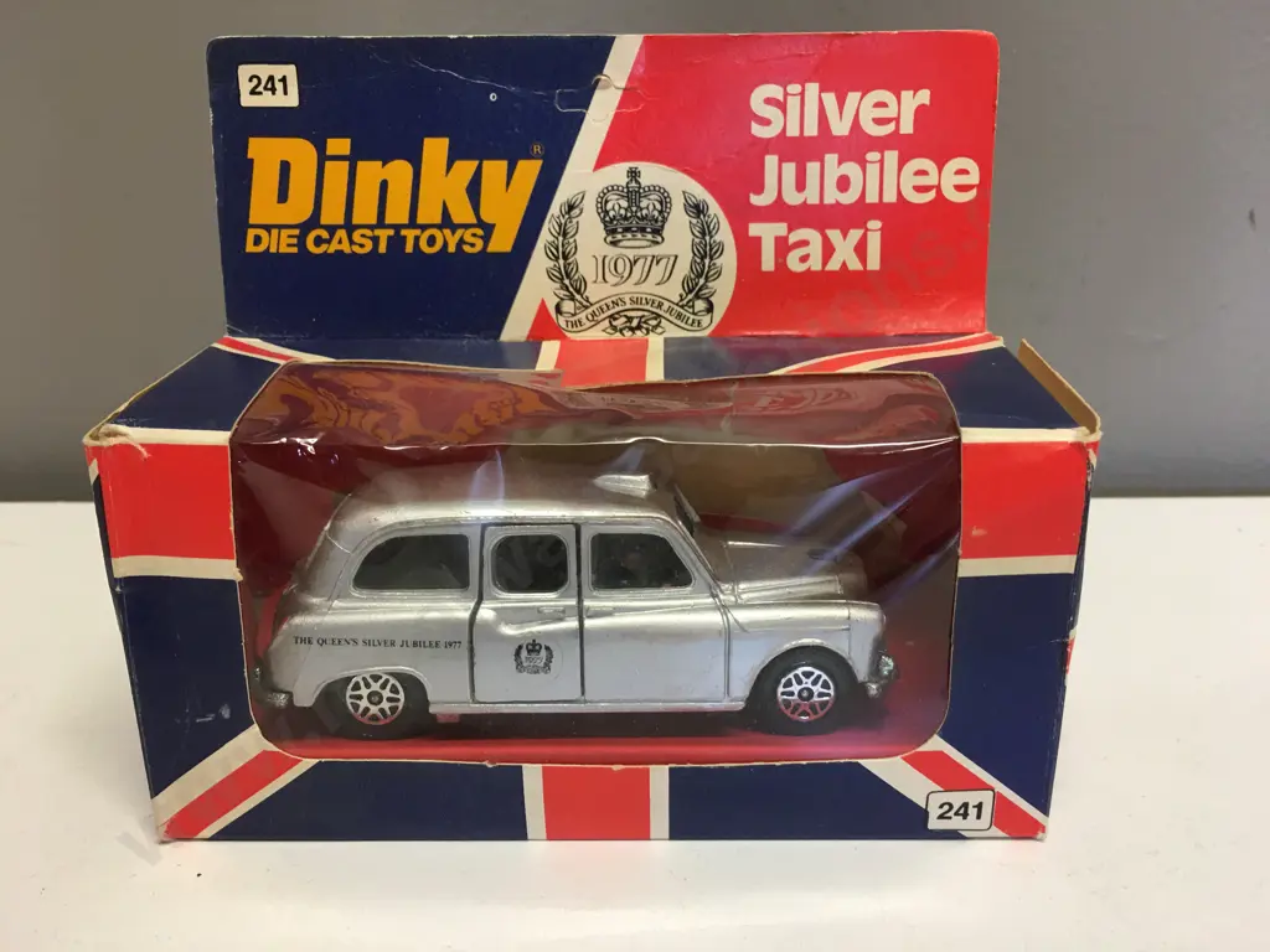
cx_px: 635
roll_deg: +0.3
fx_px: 1064
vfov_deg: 48.2
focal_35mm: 29
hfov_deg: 61.7
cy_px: 476
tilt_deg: -19.0
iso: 50
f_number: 2.2
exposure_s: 1/33
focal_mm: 4.15
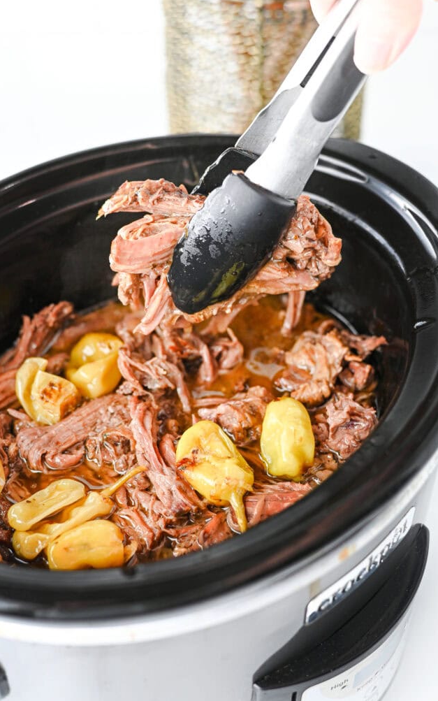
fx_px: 993
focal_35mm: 52
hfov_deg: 24.9
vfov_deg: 38.9
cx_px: 202
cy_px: 351
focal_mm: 50
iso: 1100
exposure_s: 1/125
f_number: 4
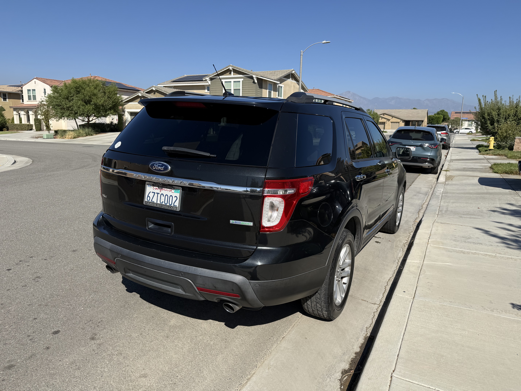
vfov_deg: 56.8
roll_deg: -0.2
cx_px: 260
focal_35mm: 24
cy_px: 196
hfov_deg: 71.6
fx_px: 361
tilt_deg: -7.4
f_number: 1.78
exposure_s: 1/4673
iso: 80
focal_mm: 6.76
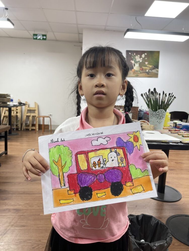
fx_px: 182
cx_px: 94
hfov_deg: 54.9
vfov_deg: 69.4
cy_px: 126
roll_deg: -2.4
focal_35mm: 25
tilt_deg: -7.8
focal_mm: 5.1
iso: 125
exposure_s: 1/100
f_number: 1.6
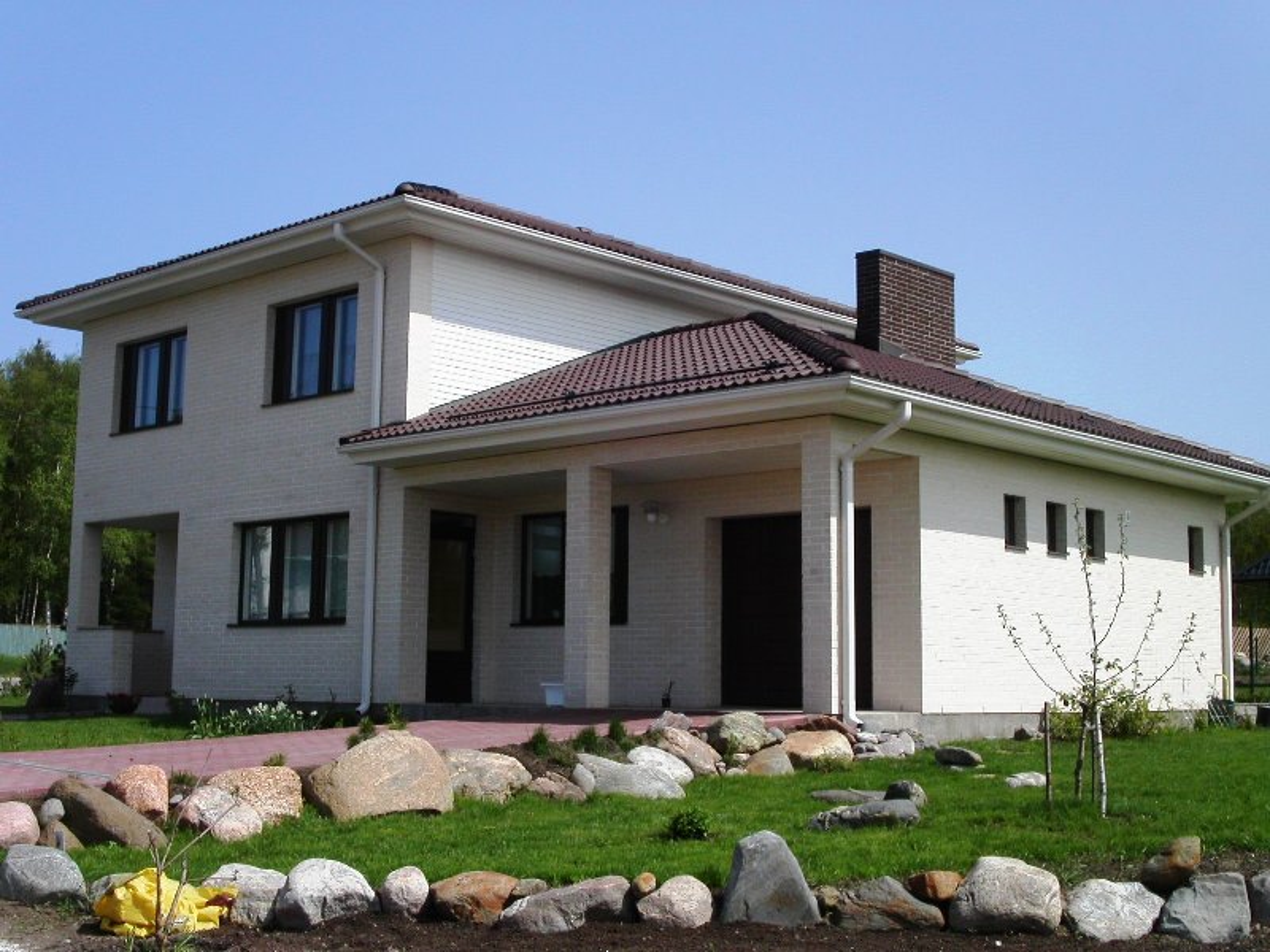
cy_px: 476
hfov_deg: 42.1
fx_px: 1651
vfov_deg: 32.2
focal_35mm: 45
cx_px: 635
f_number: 8
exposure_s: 1/350
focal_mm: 9.3
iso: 100
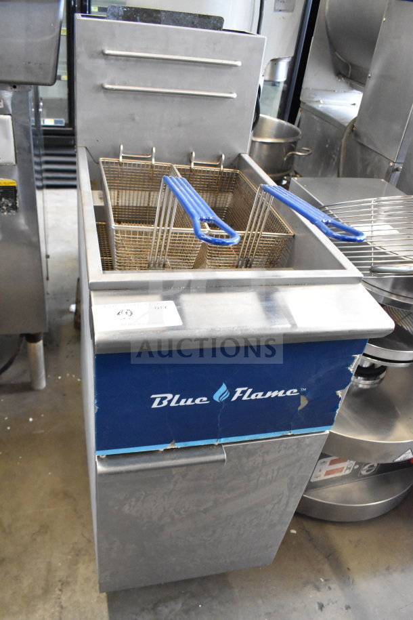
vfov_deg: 67.4
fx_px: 465
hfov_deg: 47.9
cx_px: 206
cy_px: 310
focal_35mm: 27
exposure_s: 1/100
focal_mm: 18
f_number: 5
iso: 6400
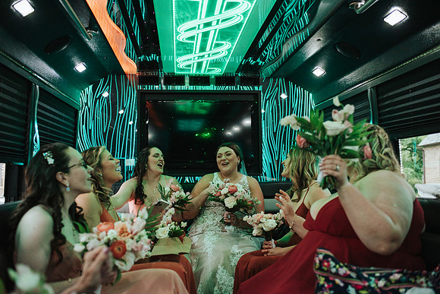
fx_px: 433
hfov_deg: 53.9
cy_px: 147
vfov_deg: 37.5
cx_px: 220
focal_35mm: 35
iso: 1000
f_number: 2.8
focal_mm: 35
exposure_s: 1/200
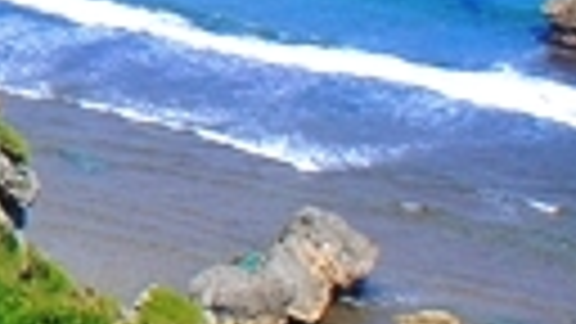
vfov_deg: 6.7
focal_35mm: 176
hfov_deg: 9.9
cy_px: -290
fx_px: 2688
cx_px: -1012
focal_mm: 18
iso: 200
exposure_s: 1/160
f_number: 13
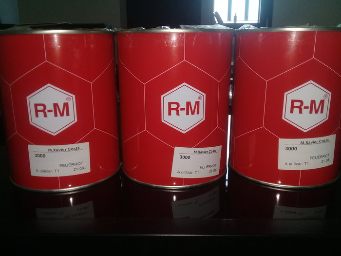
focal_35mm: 31
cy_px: 128
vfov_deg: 45.4
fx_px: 305
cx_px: 170
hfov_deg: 58.4
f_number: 2.2
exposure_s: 1/100
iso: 64
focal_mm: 3.3
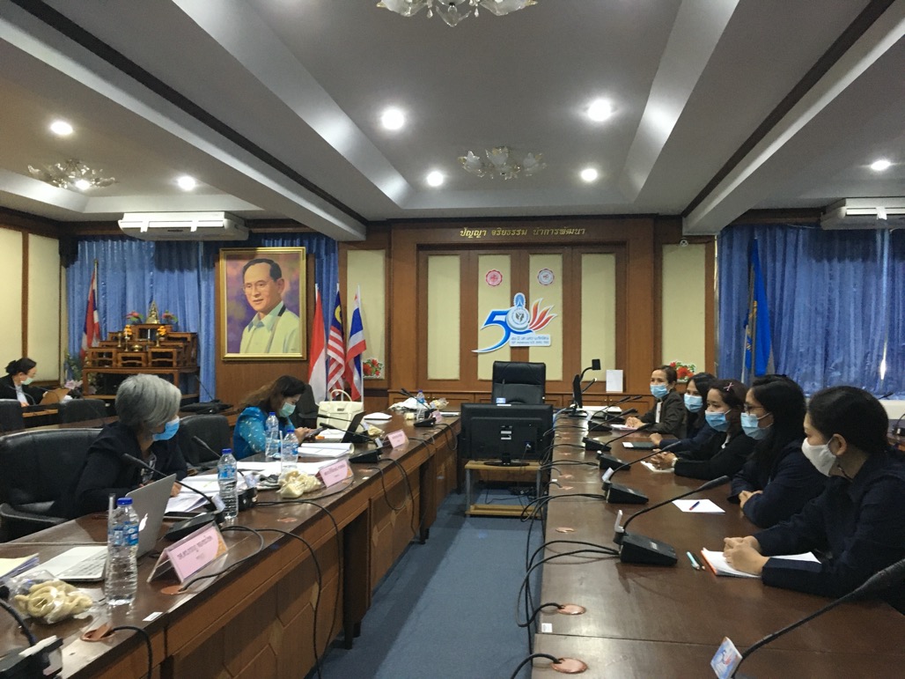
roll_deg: +0.7
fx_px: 758
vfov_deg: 48.2
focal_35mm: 29
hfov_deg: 61.7
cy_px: 340
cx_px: 452
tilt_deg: -0.9
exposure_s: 1/33
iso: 200
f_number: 2.2
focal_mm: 4.15
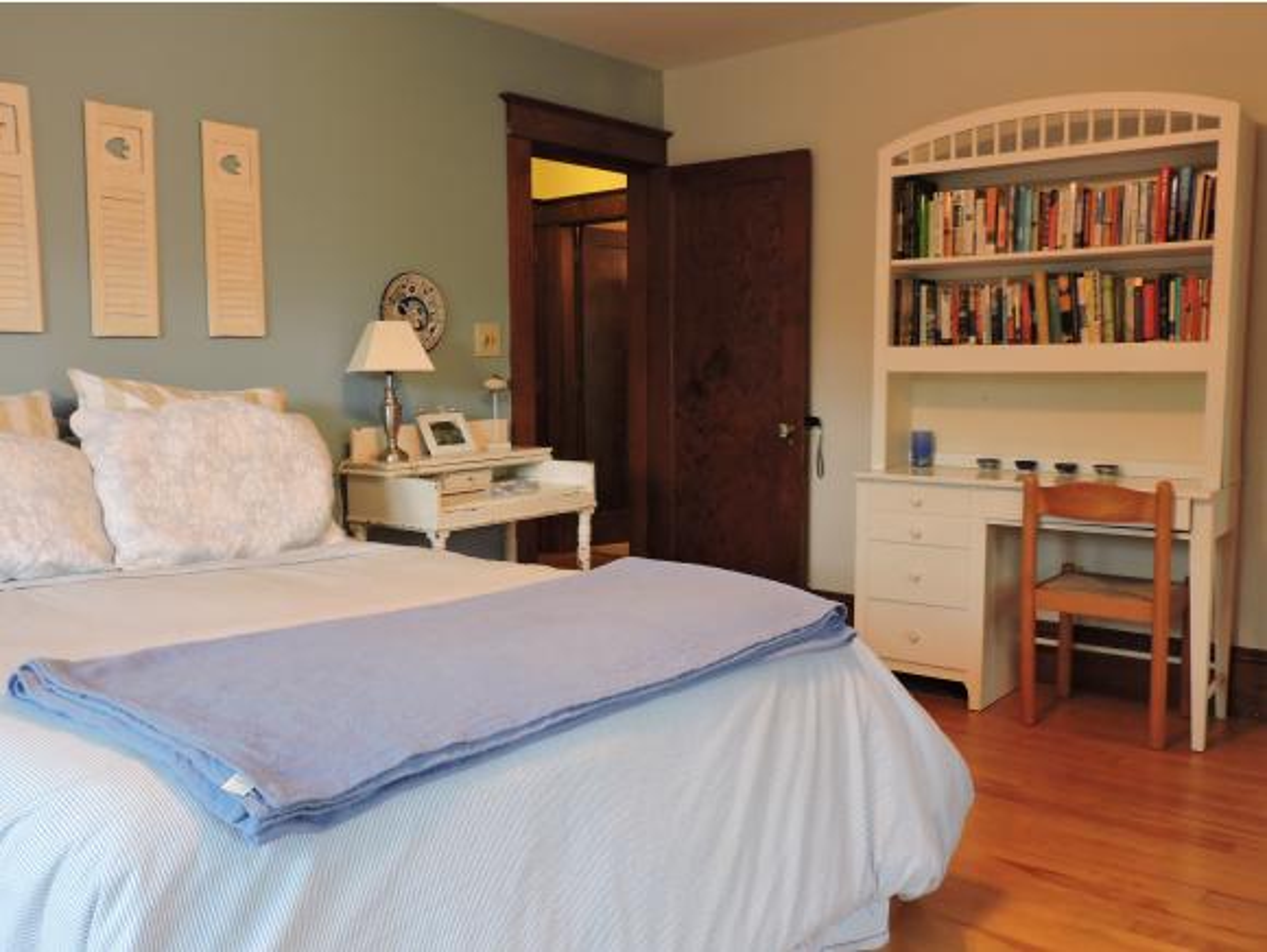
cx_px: 634
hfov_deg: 59.9
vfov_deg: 46.9
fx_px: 1099
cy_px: 476
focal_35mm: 30
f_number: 3.1
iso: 400
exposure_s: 1/30
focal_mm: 5.4
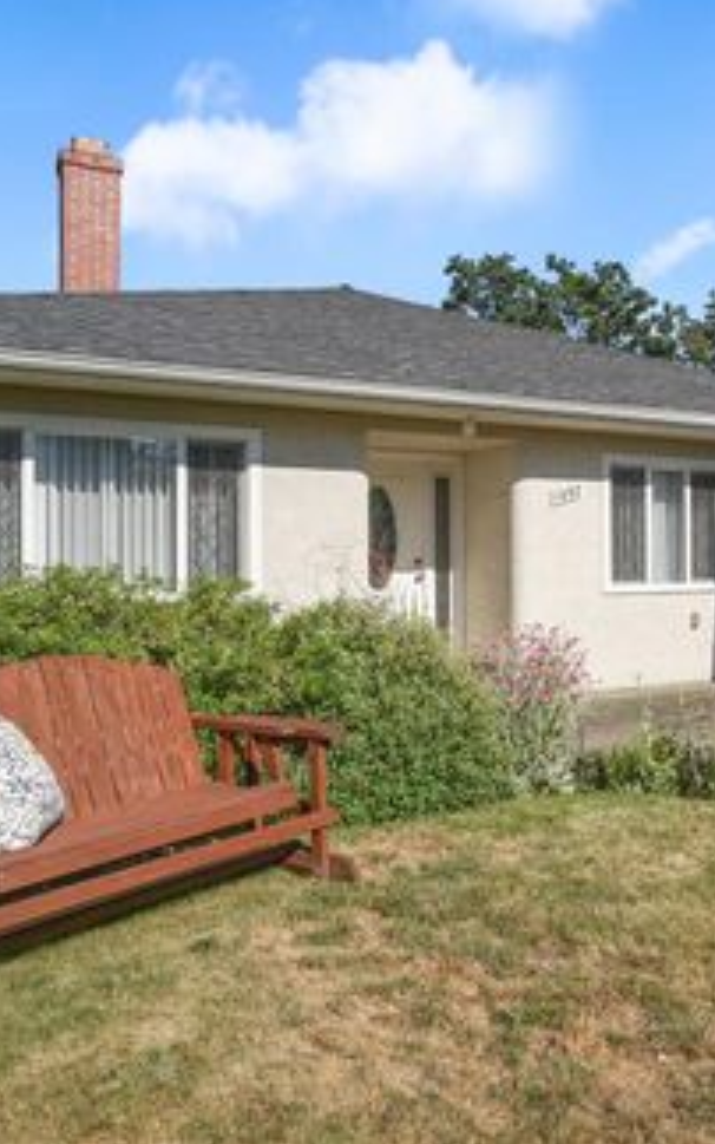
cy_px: 558
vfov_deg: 62.9
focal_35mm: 30
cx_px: 588
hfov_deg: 39.9
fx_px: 935
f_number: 10
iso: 100
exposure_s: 1/320
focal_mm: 19
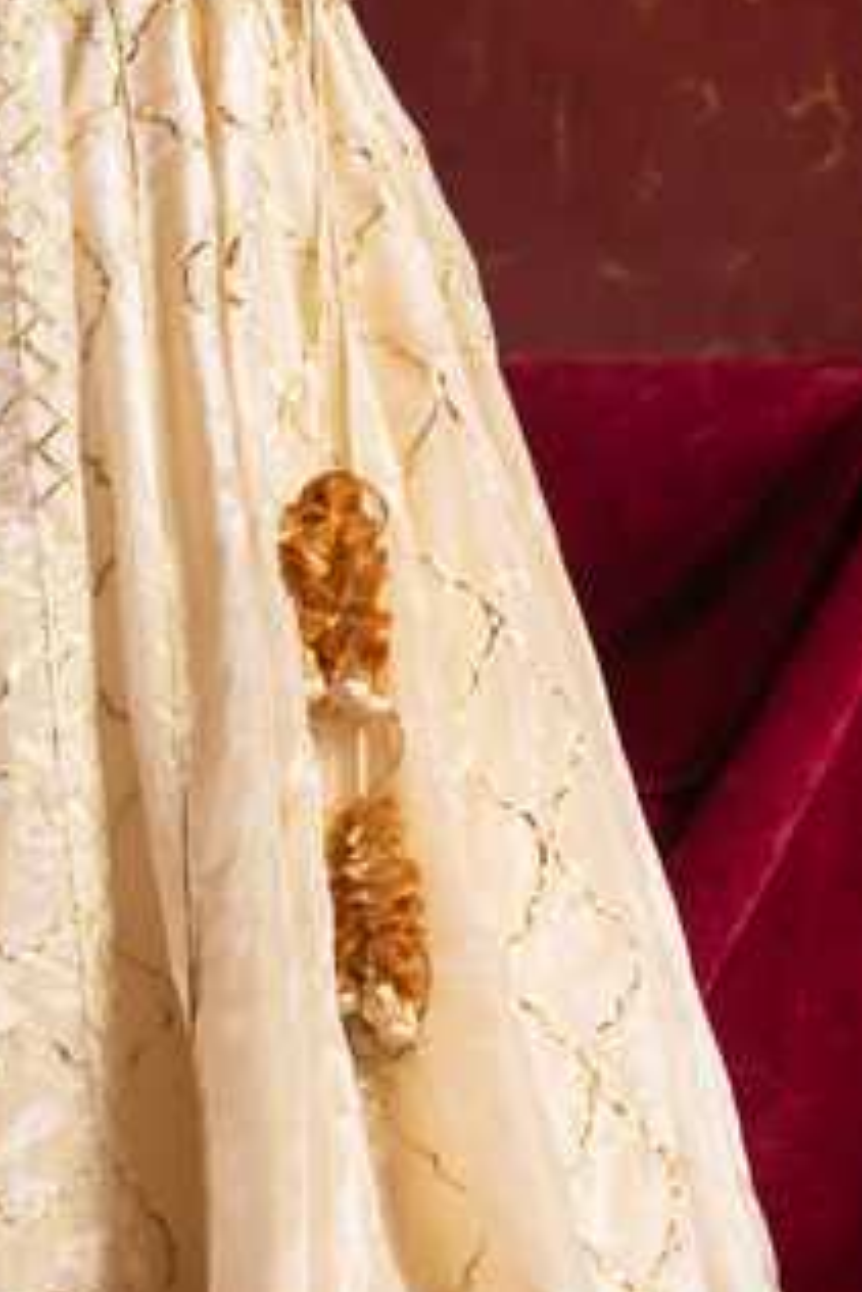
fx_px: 2978
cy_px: 918
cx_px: 200
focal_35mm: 83
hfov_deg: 16.4
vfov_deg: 24.3
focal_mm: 50
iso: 200
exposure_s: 1/160
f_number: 6.3
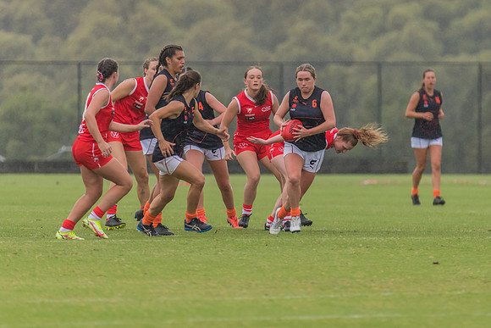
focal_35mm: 690
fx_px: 9407
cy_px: 98
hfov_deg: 3.0
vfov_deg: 2.0
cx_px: 299
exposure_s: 1/1250
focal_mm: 460
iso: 1100
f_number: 6.3
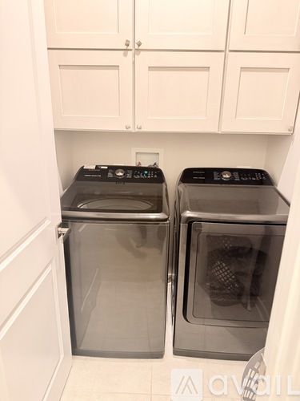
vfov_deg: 71.6
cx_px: 150
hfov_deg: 56.8
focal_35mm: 24
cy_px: 200
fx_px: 277
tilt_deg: -17.3
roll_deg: -1.3
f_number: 1.78
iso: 400
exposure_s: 1/60
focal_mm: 6.76
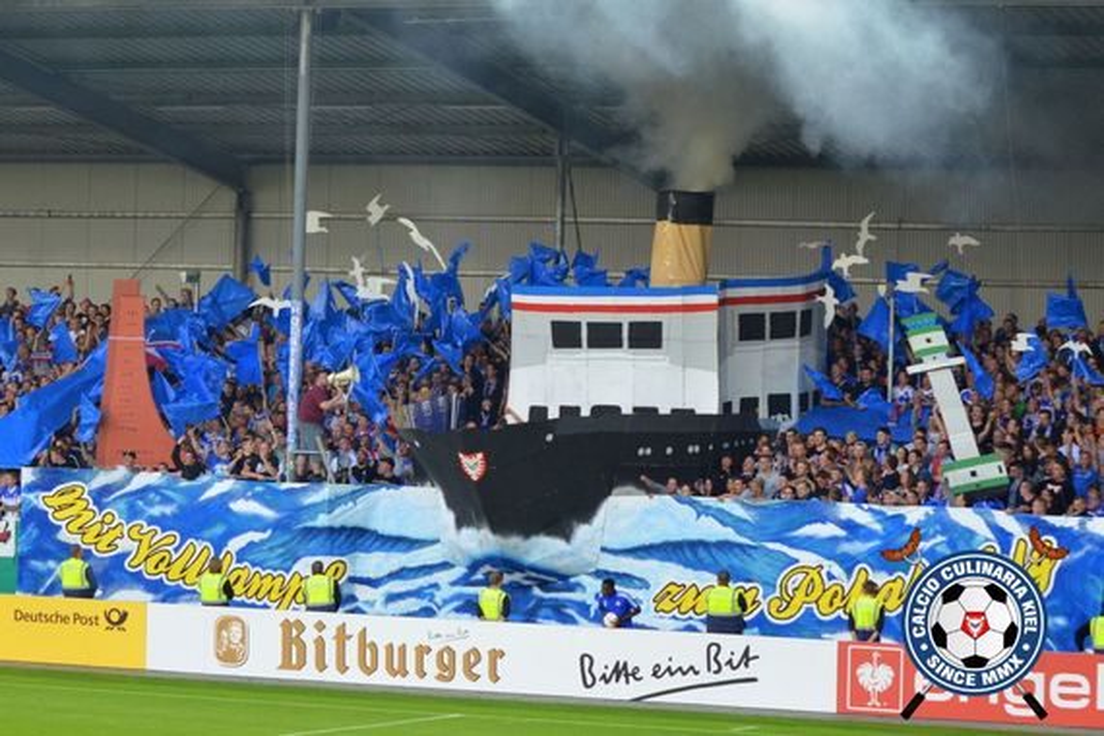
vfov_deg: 13.0
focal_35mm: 105
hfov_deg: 19.5
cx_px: 552
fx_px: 3220
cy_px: 368
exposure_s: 1/500
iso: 800
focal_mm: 70
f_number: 2.8
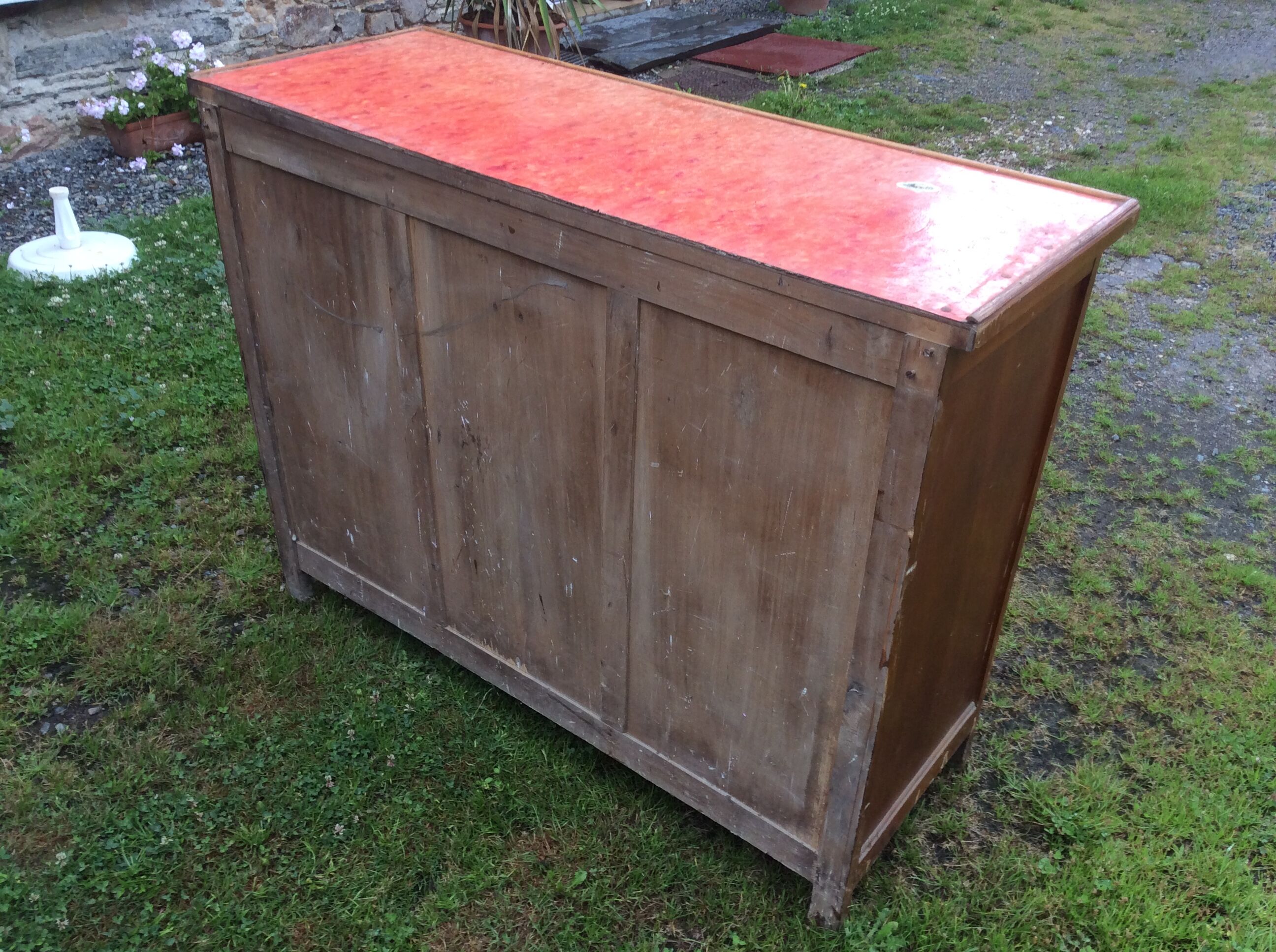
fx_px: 1178
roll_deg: +1.7
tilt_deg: -31.9
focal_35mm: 32
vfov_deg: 44.1
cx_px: 638
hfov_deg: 56.9
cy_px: 476
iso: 40
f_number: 2.4
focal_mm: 3.3
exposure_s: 1/100
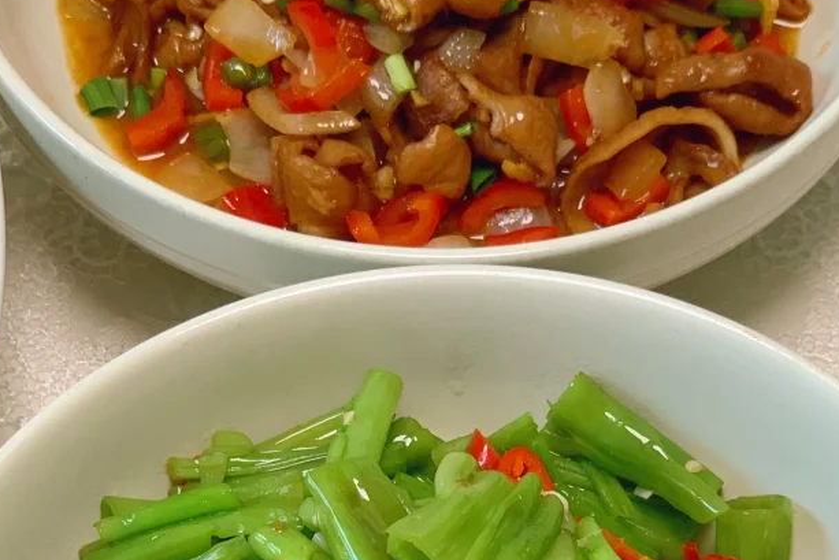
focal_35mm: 127
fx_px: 2960
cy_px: 483
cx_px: 423
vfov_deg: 10.8
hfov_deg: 16.1
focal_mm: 6
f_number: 2.4
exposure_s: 1/122
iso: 64
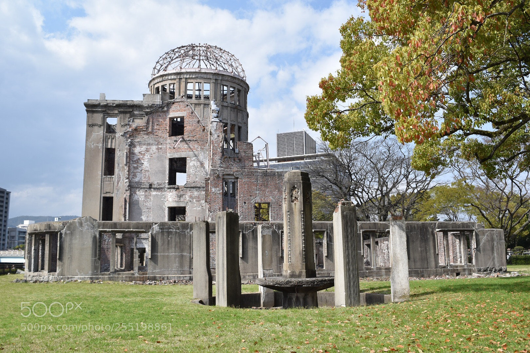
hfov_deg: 59.5
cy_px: 176
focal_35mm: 32
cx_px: 265
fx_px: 464
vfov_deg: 41.7
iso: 100
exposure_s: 1/250
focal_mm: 21
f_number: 9
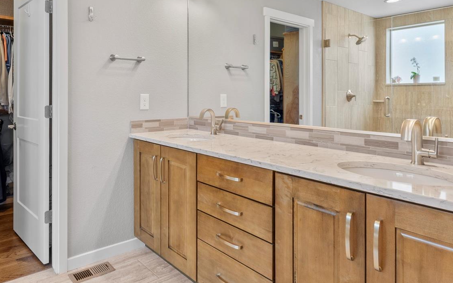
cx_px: 174
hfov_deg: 70.7
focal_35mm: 25
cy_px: 90
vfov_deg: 47.7
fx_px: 313
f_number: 8
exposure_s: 1/13
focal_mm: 11.5
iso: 160
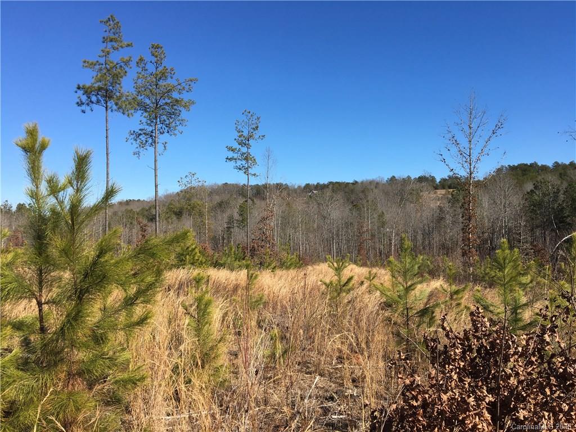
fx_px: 483
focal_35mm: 29
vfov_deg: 48.2
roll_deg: +1.0
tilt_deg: +0.2
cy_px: 216
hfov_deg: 61.7
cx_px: 288
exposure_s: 1/1479
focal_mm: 4.15
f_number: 2.2
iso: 25
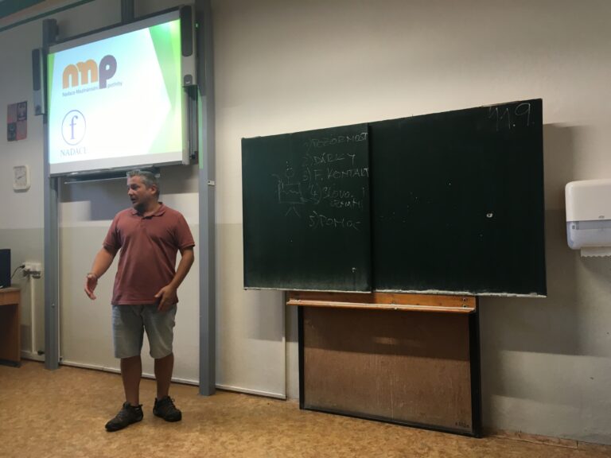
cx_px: 306
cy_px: 229
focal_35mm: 29
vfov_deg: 48.2
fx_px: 512
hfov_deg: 61.7
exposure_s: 1/33
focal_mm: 4.15
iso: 32
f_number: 2.2
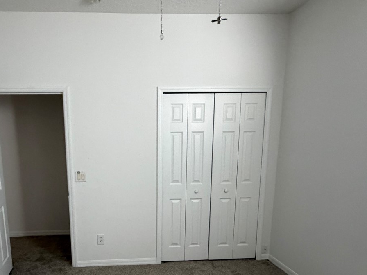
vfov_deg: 53.6
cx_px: 127
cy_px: 187
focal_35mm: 25
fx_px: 265
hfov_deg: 67.8
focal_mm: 2.22
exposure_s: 1/121
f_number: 2.2
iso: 320
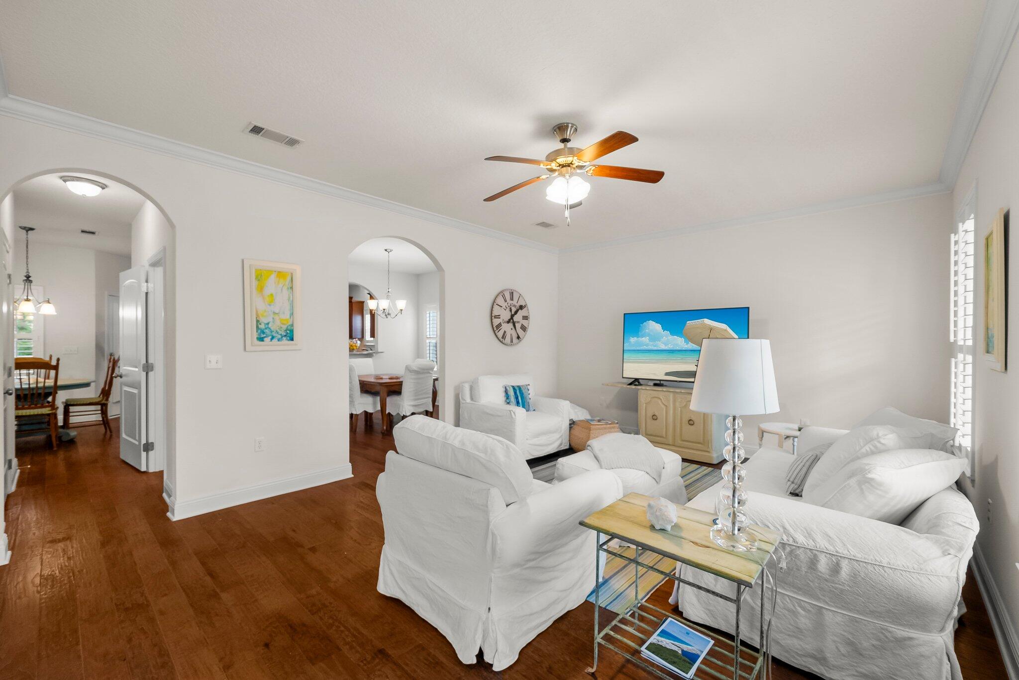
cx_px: 510
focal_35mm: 14
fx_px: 396
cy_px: 340
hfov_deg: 104.2
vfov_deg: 81.3
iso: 1600
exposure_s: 1/20
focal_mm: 14
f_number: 8
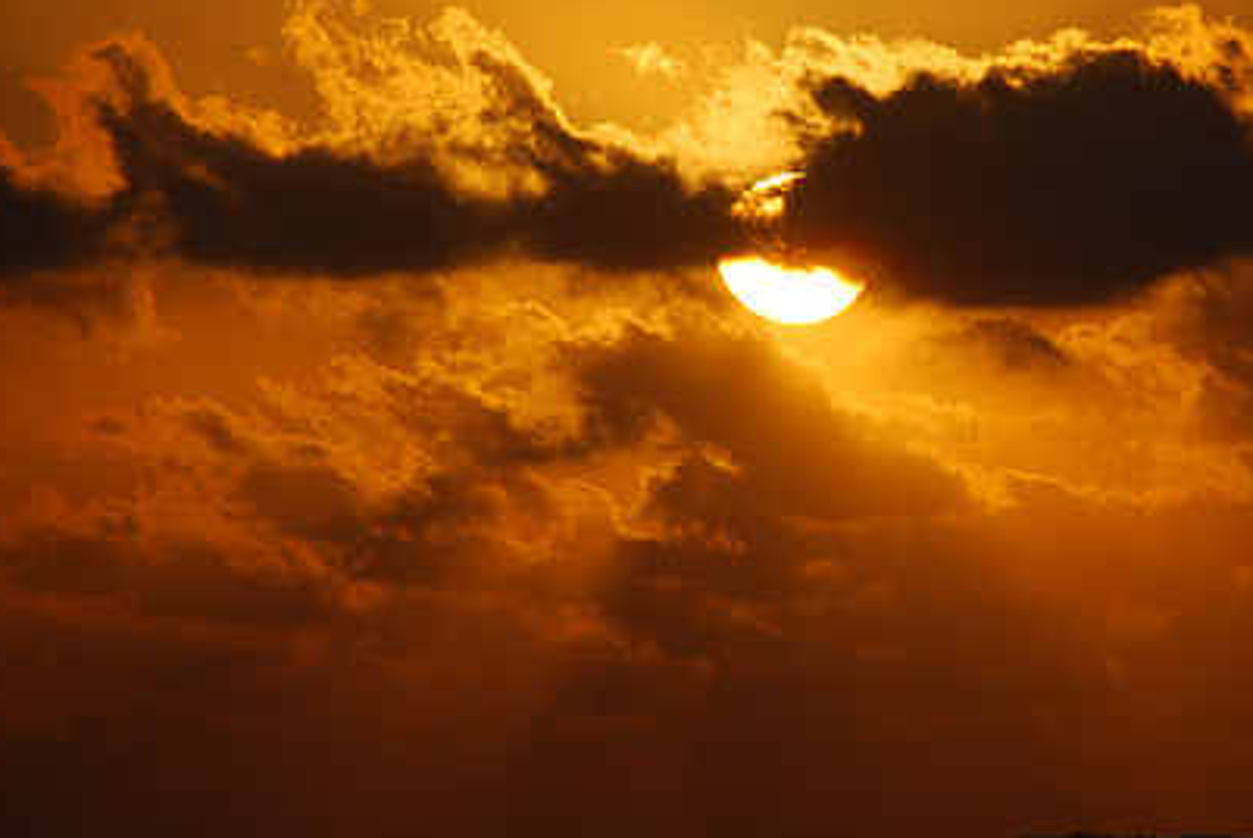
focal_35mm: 477
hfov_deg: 4.3
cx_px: 762
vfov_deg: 2.9
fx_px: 16614
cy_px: 247
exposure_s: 1/2000
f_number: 6.3
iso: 140
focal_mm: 220
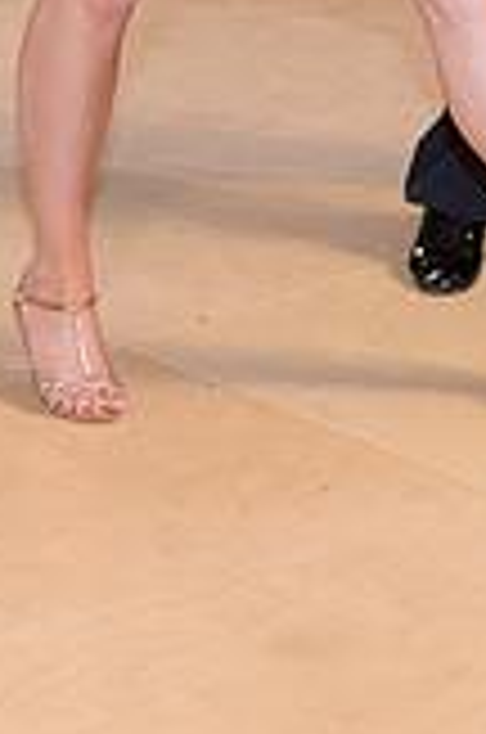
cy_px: -365
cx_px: 475
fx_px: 3620
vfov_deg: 11.1
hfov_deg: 7.7
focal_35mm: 178
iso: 1250
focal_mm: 50
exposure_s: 1/250
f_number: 5.6
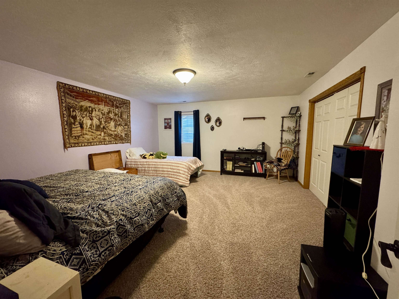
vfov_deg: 85.7
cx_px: 200
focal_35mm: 14
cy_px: 150
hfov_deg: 102.1
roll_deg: -0.3
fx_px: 161
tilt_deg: -5.8
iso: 1000
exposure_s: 1/60
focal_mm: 2.22
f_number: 2.2
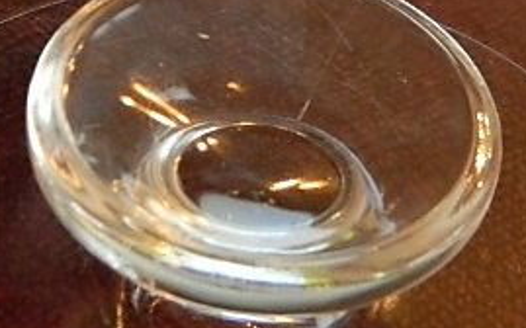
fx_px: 2995
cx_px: 225
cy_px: -103
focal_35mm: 209
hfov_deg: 10.0
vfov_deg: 6.2
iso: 400
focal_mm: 15.1
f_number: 4.5
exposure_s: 1/17.6
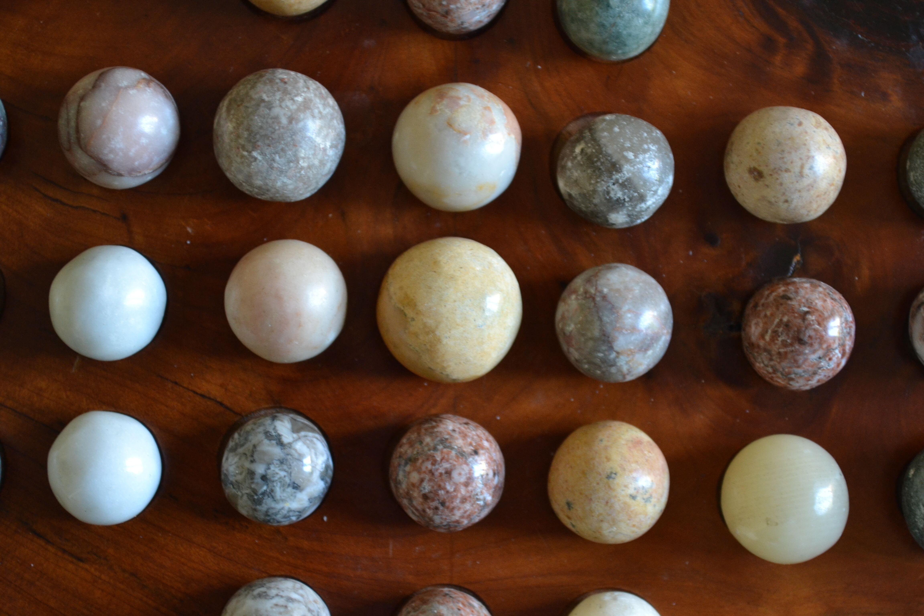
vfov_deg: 16.6
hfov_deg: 24.6
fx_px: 2117
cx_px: 462
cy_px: 308
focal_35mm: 82
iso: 800
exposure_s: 1/15
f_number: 5.6
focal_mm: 55
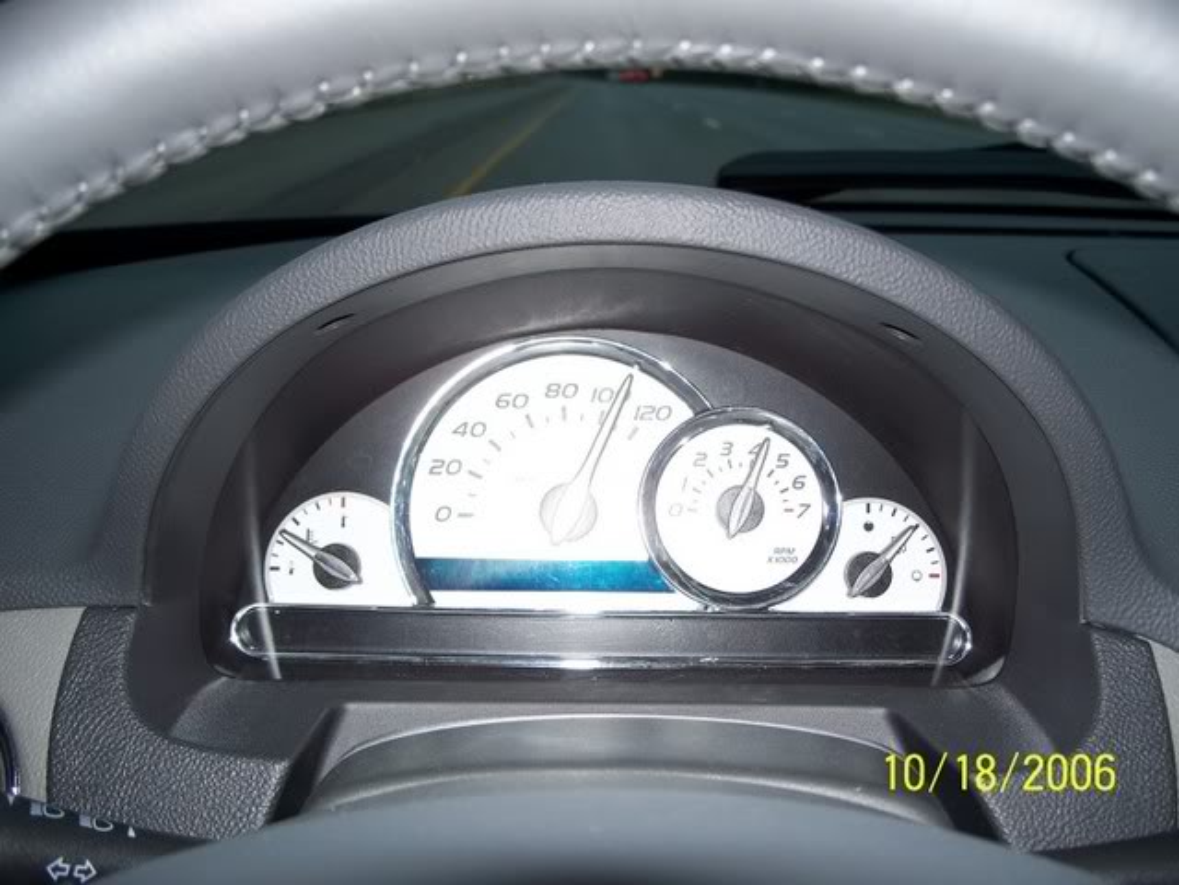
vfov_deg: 38.7
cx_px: 590
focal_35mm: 37
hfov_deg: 50.1
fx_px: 1260
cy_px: 442
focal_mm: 7.8
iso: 80
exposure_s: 1/60
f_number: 2.8
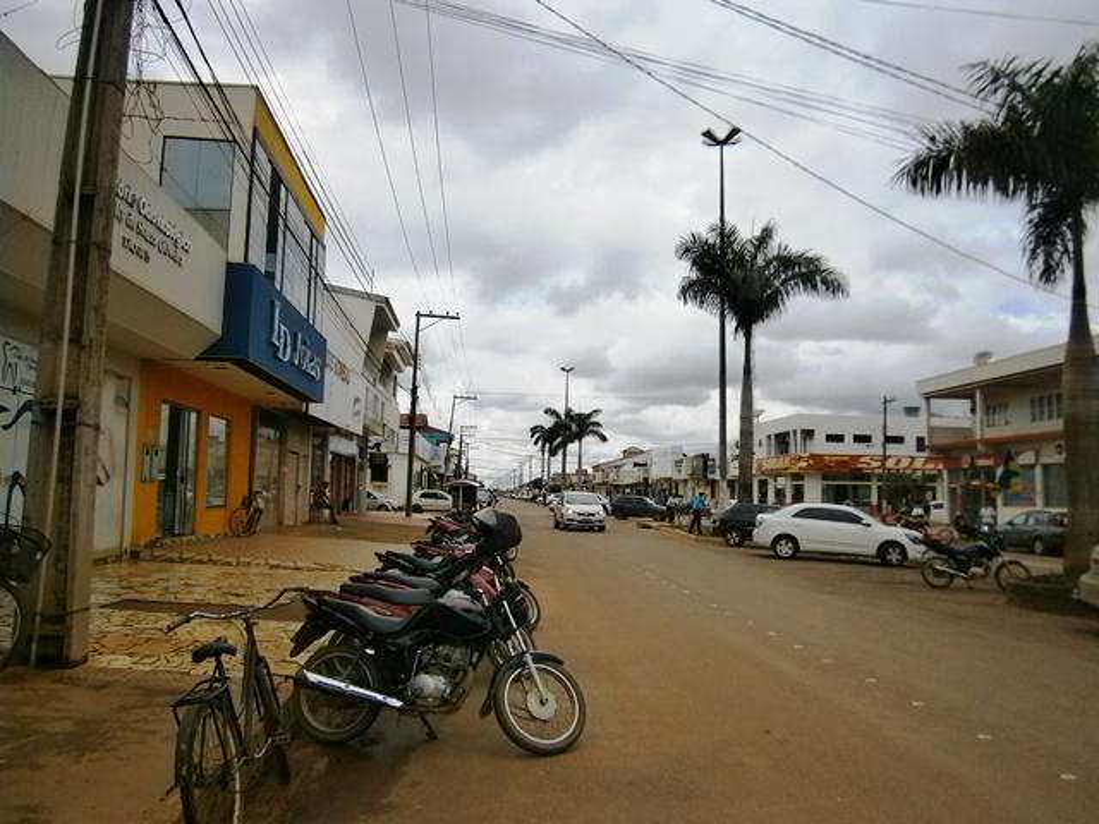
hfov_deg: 67.3
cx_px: 550
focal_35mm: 26
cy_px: 412
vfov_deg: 53.1
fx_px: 825
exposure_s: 1/320
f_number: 8
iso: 80
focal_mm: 4.7
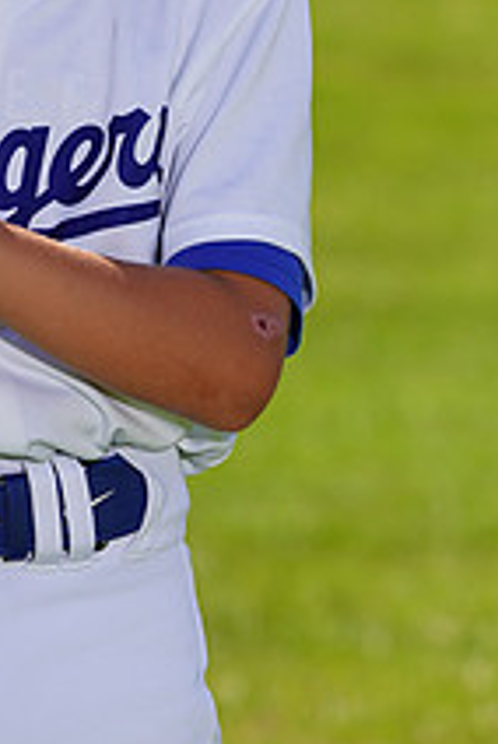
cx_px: 30
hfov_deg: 2.4
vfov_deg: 3.5
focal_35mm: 579
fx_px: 11974
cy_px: -172
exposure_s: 1/250
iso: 100
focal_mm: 212
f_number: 8
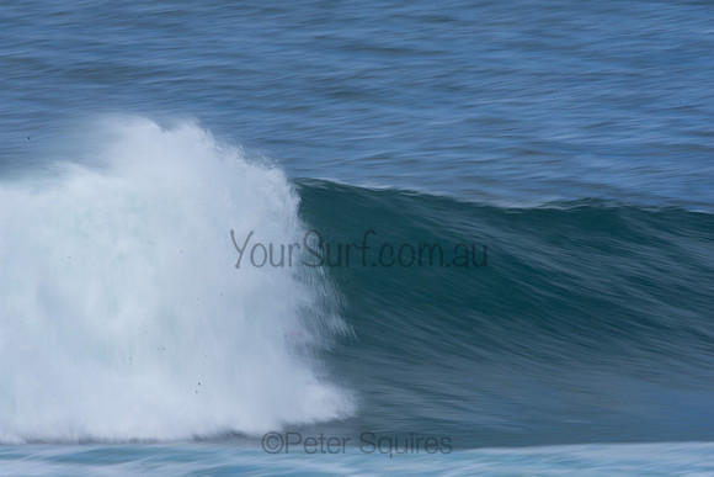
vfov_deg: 1.8
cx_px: 357
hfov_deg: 2.7
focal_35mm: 750
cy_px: 238
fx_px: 14878
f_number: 29
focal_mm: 500
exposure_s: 1/20
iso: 100
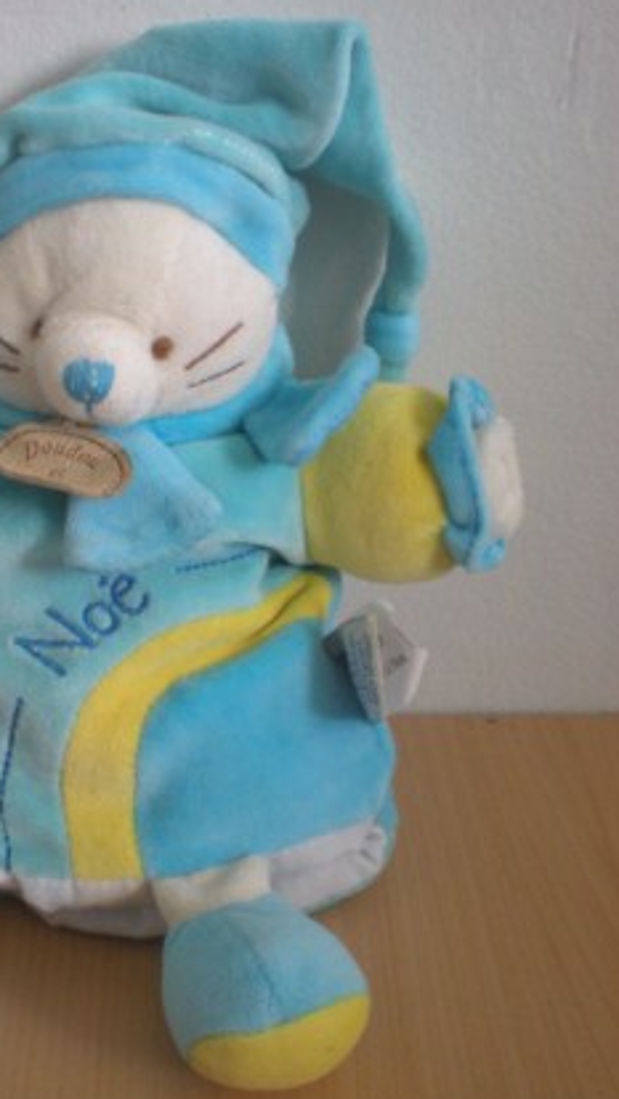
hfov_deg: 22.8
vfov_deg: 39.8
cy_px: 592
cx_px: 130
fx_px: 1517
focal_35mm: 52
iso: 200
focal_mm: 6.3
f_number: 3.1
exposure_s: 1/58.4
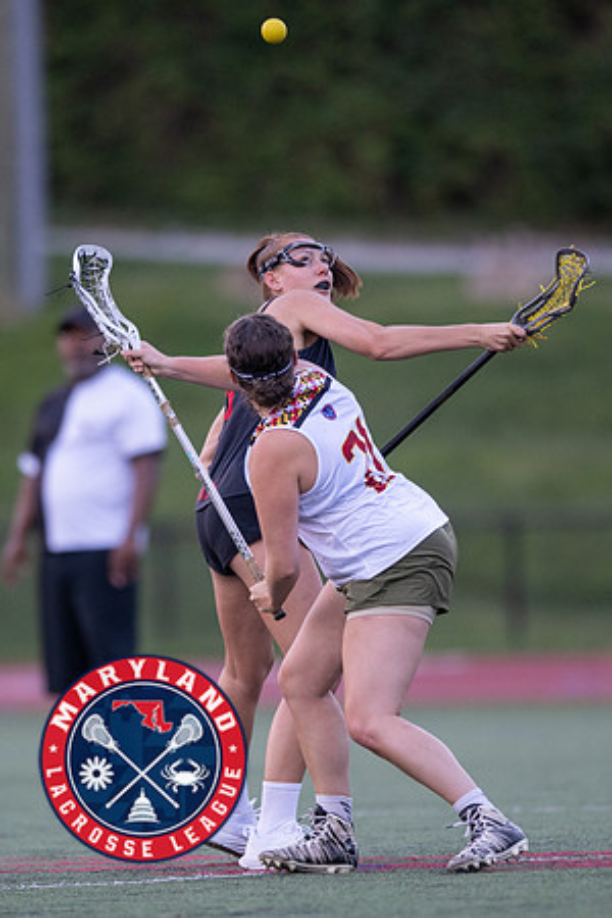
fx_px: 17214
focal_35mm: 675
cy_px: 505
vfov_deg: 3.1
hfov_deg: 2.0
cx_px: 245
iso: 1400
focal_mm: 400
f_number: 2.8
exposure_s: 1/1000
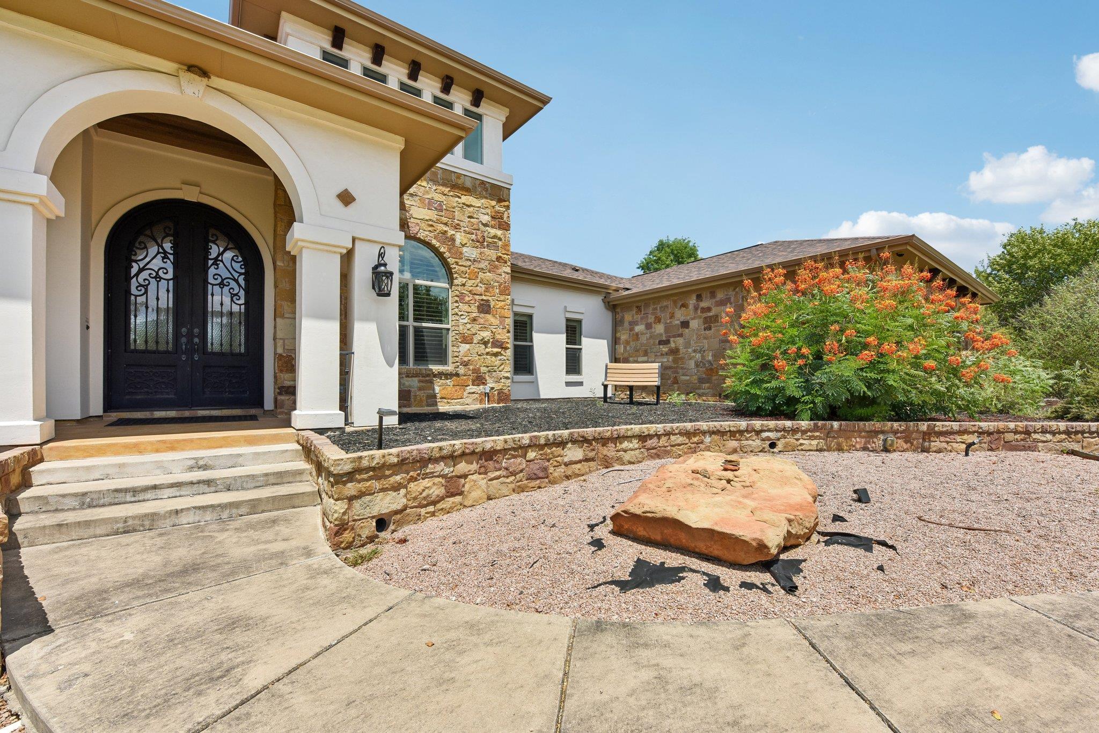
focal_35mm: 14
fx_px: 427
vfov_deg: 81.2
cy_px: 366
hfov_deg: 104.3
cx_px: 550
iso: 100
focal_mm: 14
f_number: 8
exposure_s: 1/500
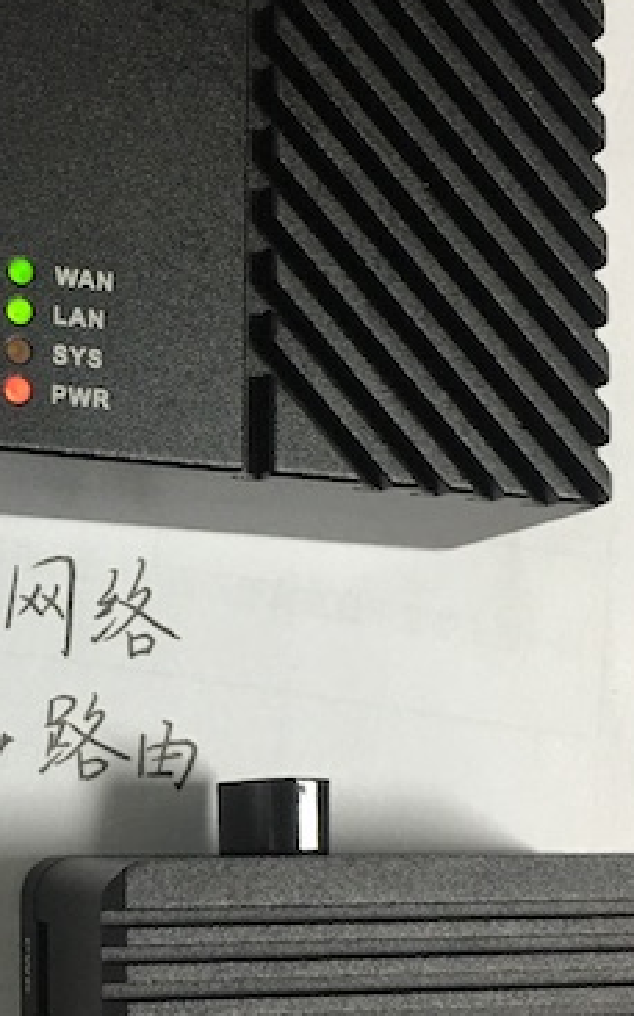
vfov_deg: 30.6
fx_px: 1854
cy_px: 584
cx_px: 44
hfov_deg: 19.0
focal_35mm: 67
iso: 64
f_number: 2.2
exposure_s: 1/17
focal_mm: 4.15
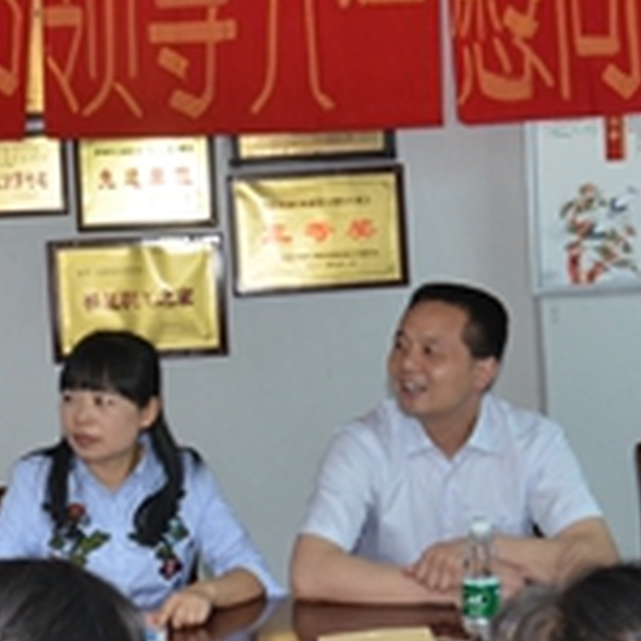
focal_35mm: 77
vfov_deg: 22.4
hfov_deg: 22.4
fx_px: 1613
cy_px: 407
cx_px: 215
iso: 1600
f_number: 5.6
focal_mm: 18
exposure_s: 1/60
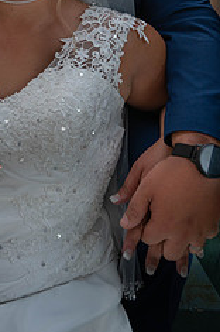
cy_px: 16
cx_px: 25
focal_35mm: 46
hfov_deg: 28.1
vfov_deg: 38.9
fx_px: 423
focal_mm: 24
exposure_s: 1/200
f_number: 2.8
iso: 400
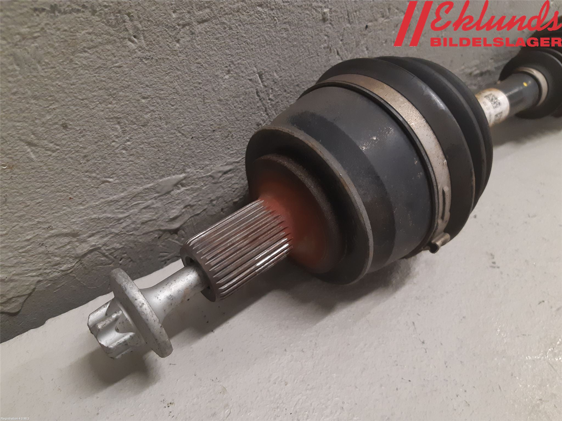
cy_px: 210
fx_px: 422
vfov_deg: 53.1
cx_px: 281
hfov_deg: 67.3
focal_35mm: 26
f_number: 1.7
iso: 200
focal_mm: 3.93
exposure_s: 1/50
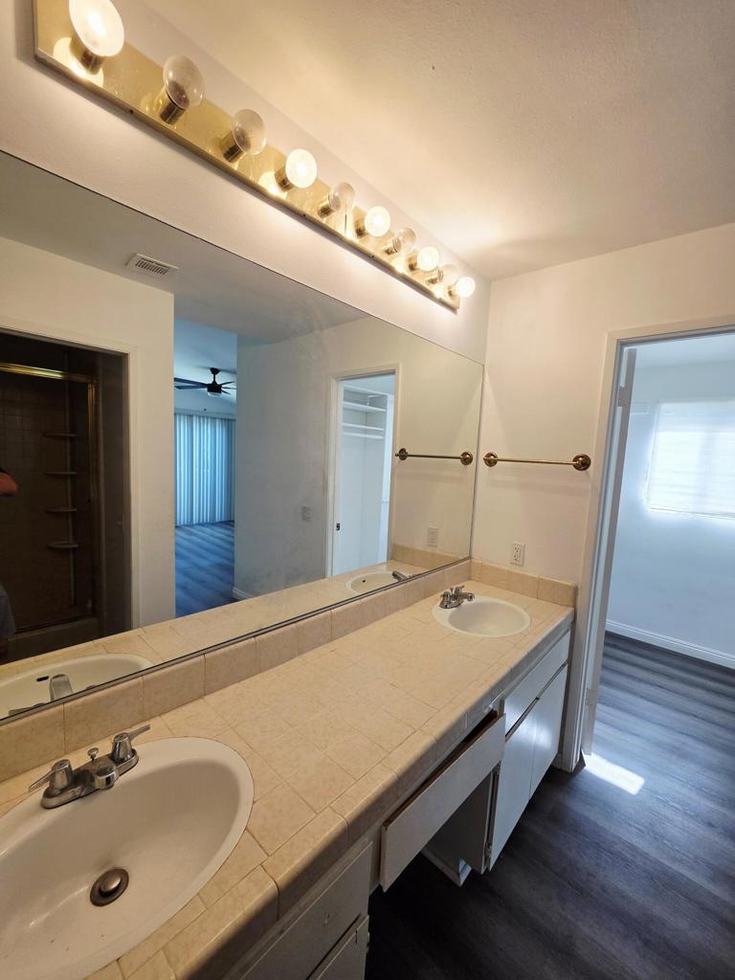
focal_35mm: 13
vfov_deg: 106.2
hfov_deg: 89.9
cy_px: 490
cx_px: 368
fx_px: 368
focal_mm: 2.2
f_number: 1.9
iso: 50
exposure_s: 1/120
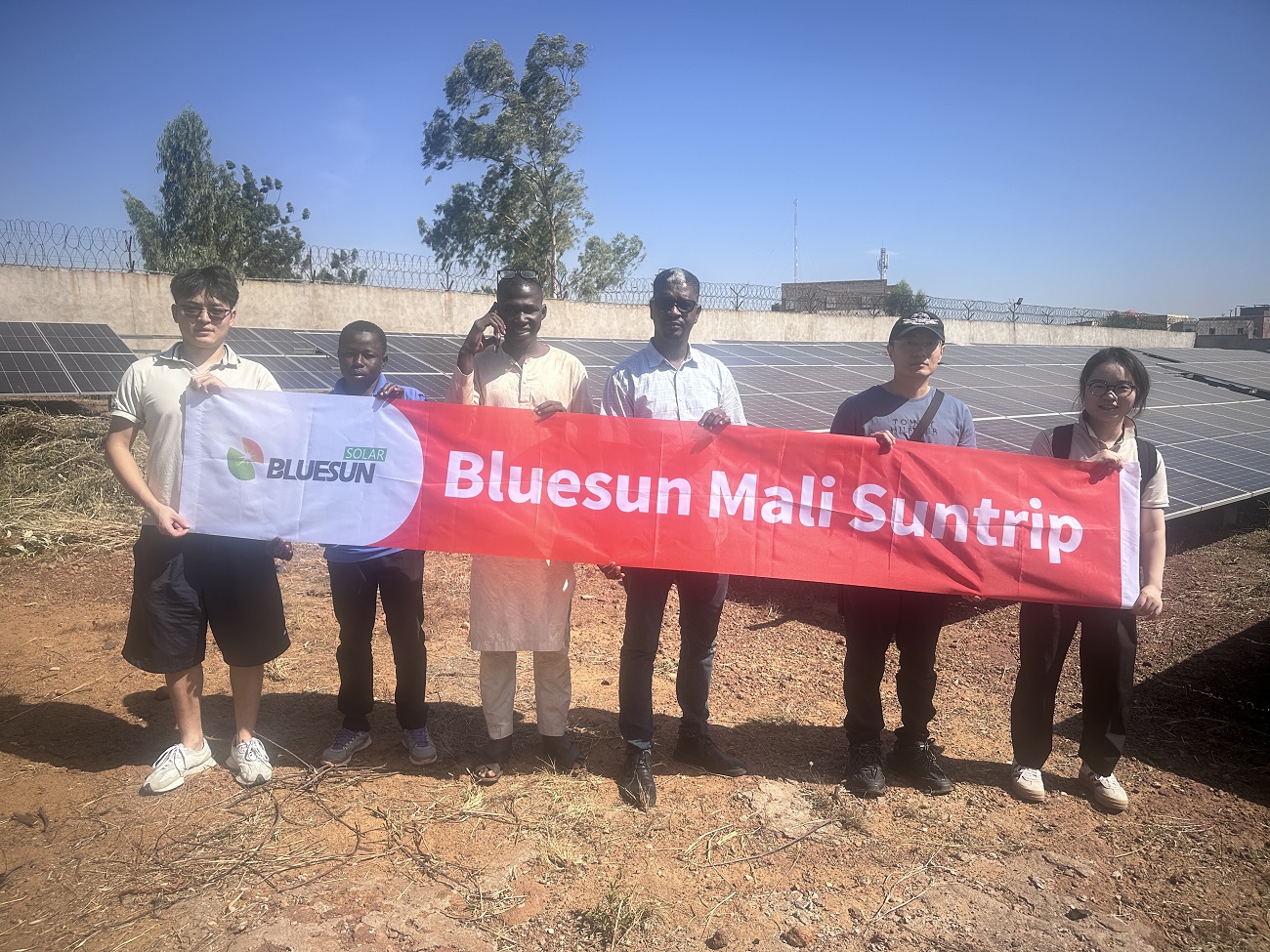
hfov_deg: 71.6
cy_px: 476
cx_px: 635
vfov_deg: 56.8
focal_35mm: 24
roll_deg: +1.7
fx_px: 881
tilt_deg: -5.2
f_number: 1.78
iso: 80
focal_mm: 6.86
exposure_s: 1/2967
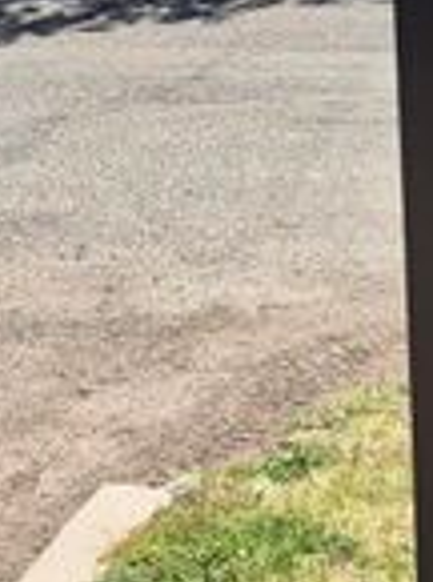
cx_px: 970
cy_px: 203
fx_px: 1776
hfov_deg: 11.8
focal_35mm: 106
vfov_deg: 18.5
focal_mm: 5.4
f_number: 1.8
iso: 25
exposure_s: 1/1268
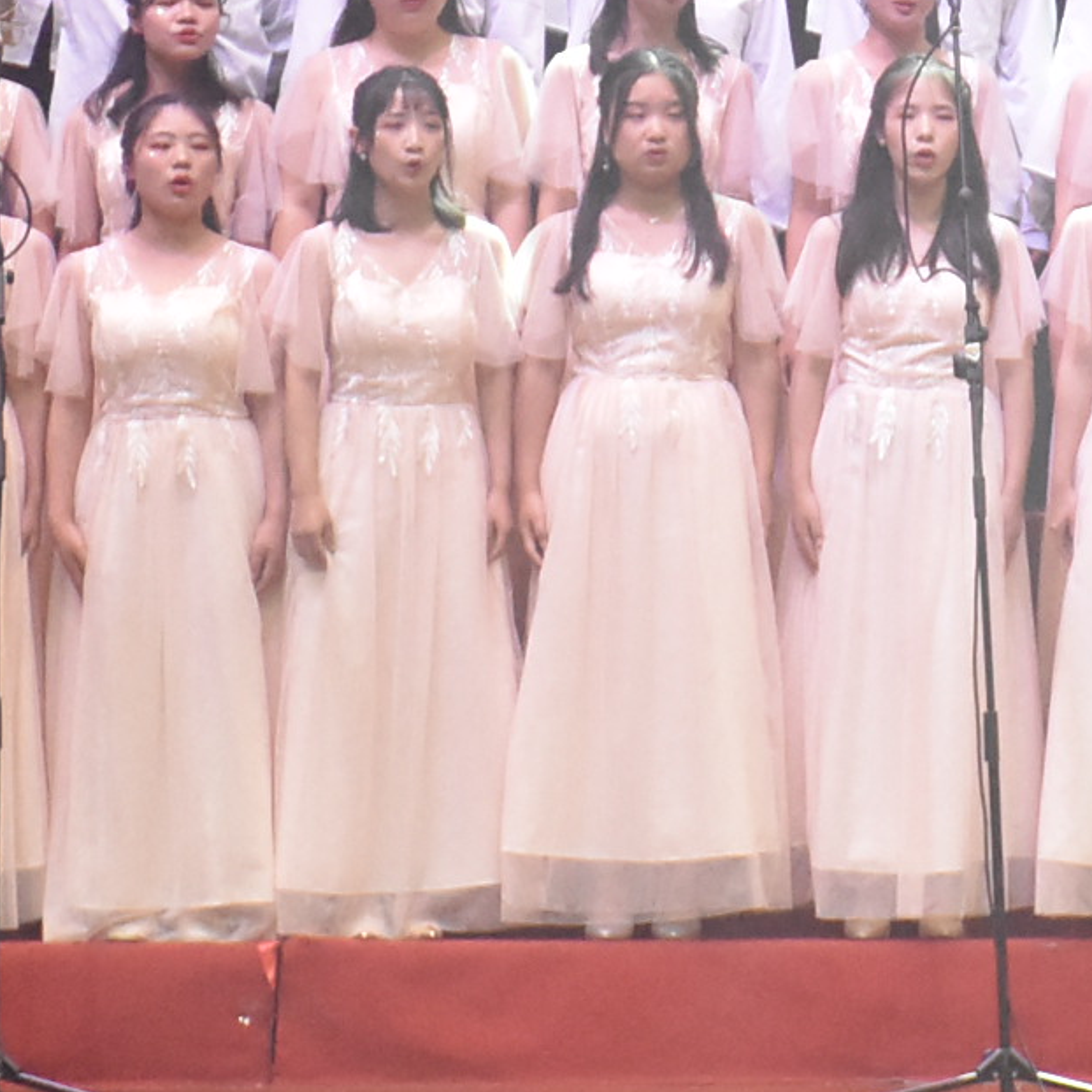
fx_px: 14455
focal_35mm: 405
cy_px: -123
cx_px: 1845
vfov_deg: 4.3
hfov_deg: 4.3
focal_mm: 66
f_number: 5
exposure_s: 1/250
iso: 4500
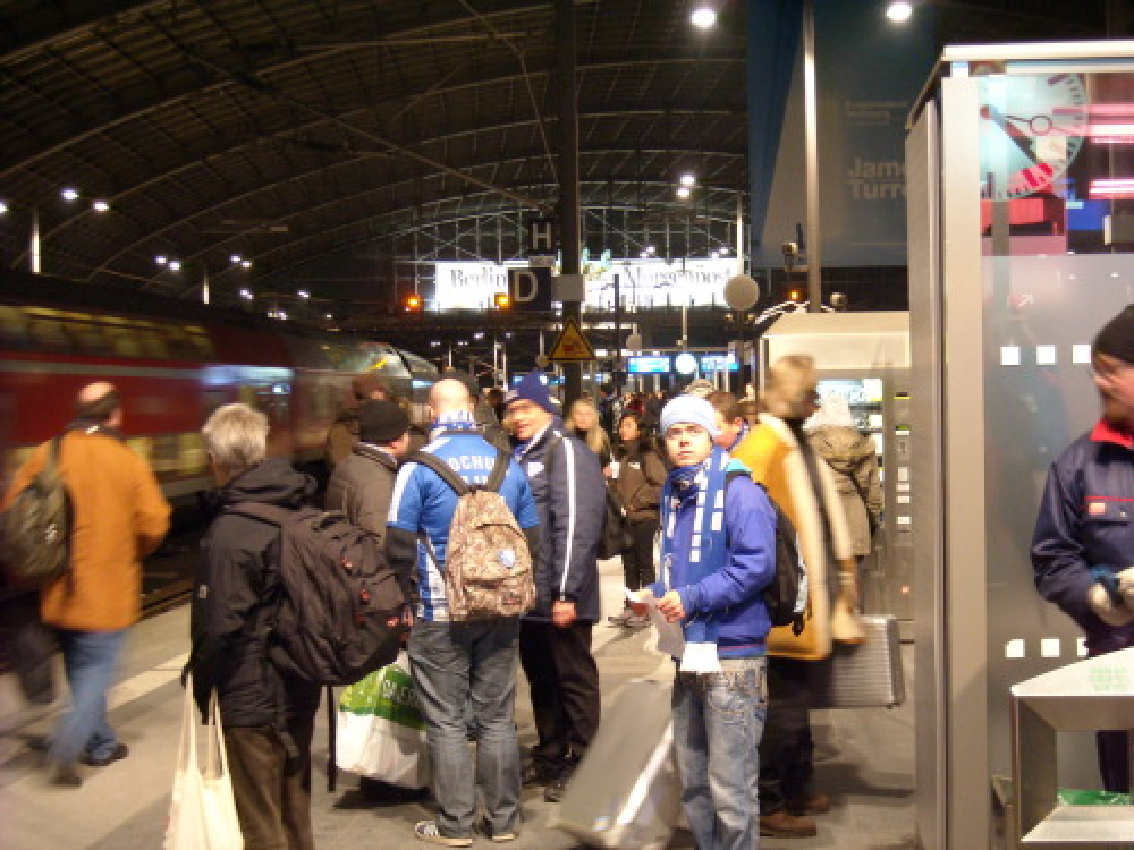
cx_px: 567
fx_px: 1998
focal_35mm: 61
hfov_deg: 31.7
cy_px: 425
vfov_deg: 24.0
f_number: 3.5
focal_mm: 9.87
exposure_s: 1/8
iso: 417
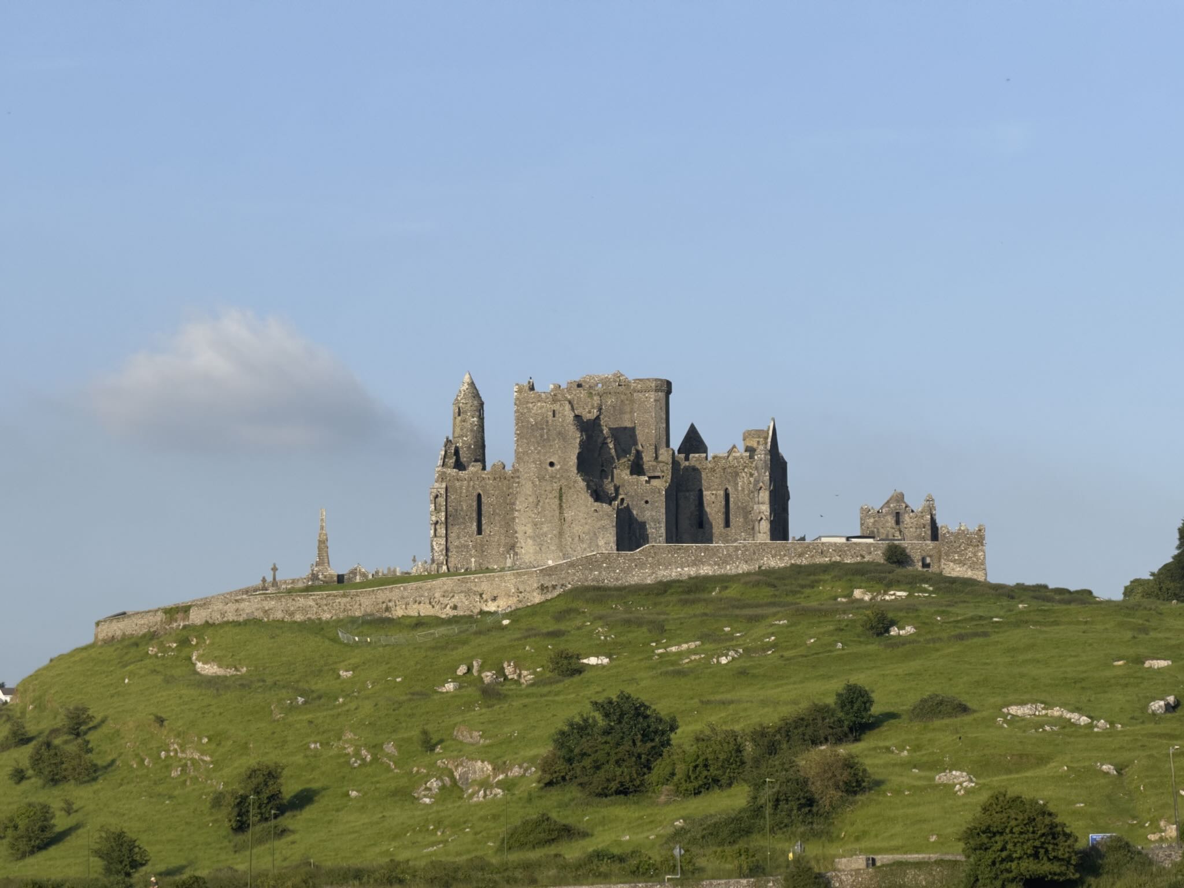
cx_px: 592
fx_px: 4104
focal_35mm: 120
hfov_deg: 16.4
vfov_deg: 12.3
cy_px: 444
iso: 50
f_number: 2.8
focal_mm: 15.66
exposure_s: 1/1481
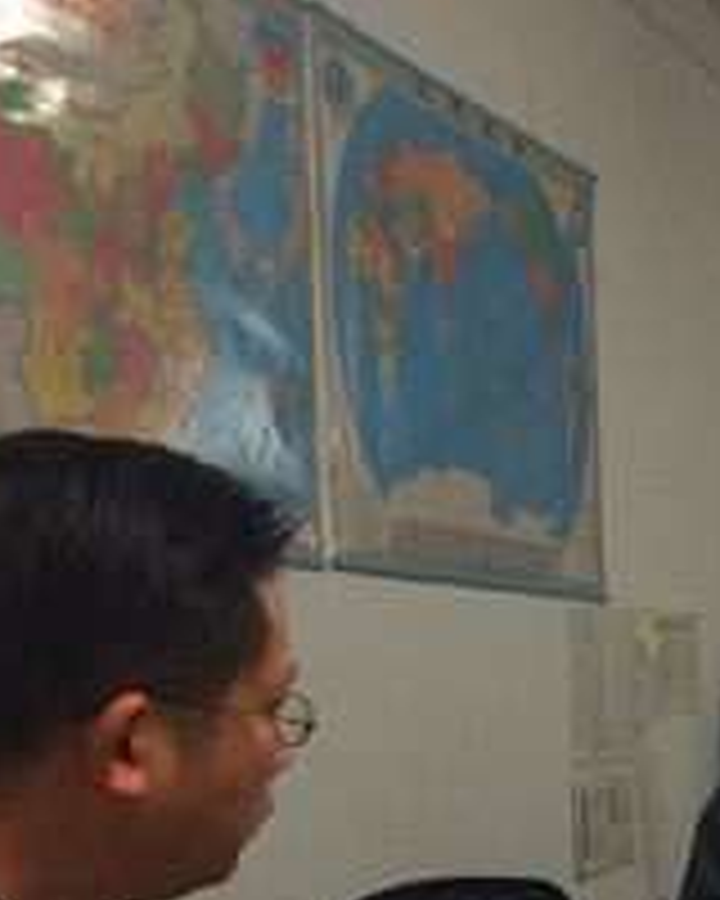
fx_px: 2344
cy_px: 936
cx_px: 1228
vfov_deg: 20.9
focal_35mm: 88
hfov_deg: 15.4
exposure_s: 1/33
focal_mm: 4.12
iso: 125
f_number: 2.2
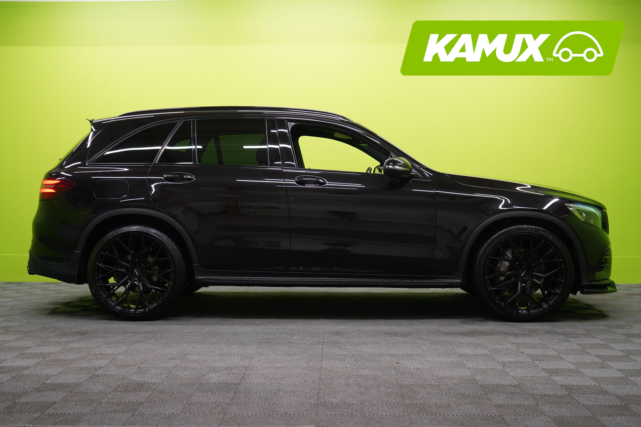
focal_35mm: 47
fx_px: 837
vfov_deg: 28.6
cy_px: 214
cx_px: 320
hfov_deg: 41.9
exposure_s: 1/25
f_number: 5
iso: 400
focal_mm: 47
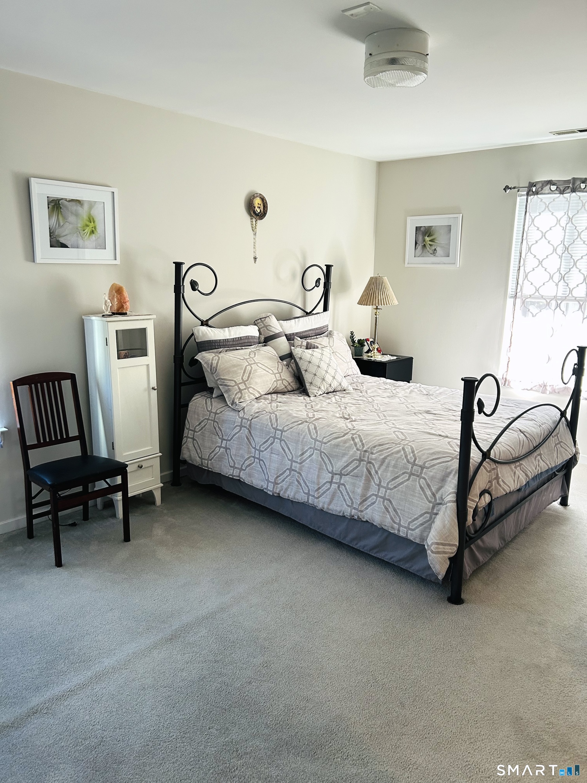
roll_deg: -1.4
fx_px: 588
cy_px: 392
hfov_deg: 53.1
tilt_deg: -13.1
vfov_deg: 67.3
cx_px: 294
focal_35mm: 26
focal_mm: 5.7
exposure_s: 1/120
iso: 125
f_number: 1.5
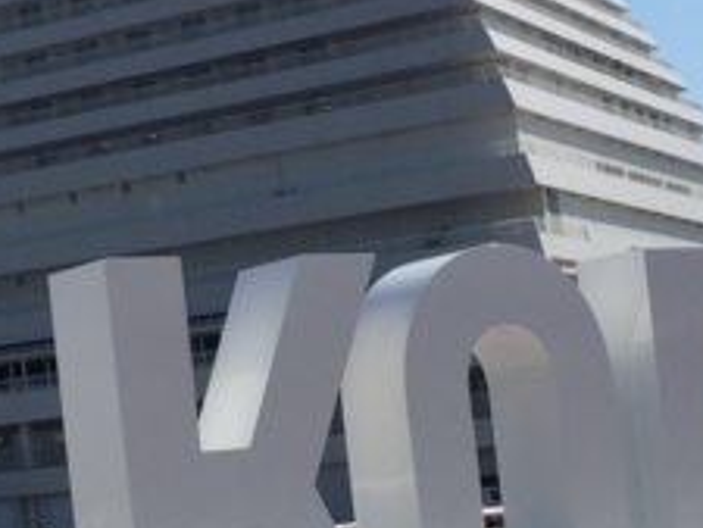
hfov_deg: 18.9
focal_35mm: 103
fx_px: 2093
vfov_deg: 14.3
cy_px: 425
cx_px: 181
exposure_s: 1/3968
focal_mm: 4.15
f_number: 2.2
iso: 32
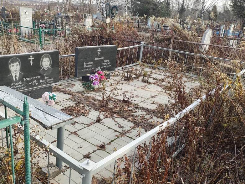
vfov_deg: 41.8
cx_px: 104
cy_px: 97
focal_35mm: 34
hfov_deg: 53.7
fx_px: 241
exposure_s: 1/251
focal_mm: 4.77
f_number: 1.75
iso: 112
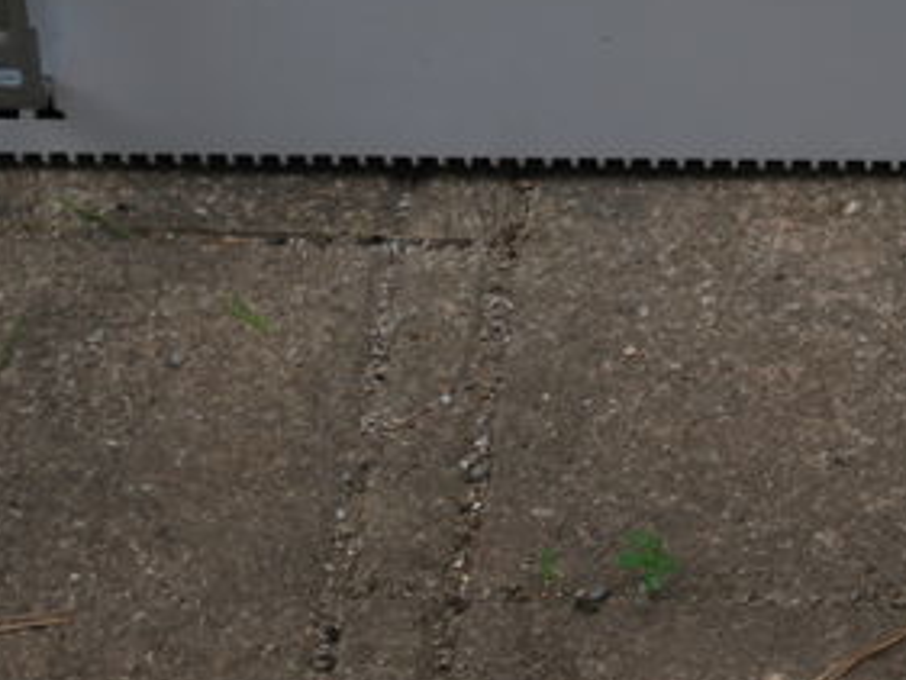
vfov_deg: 5.2
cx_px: 606
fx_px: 7403
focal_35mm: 283
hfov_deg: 7.0
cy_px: -282
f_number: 5.6
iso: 110
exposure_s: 1/125
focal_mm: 55
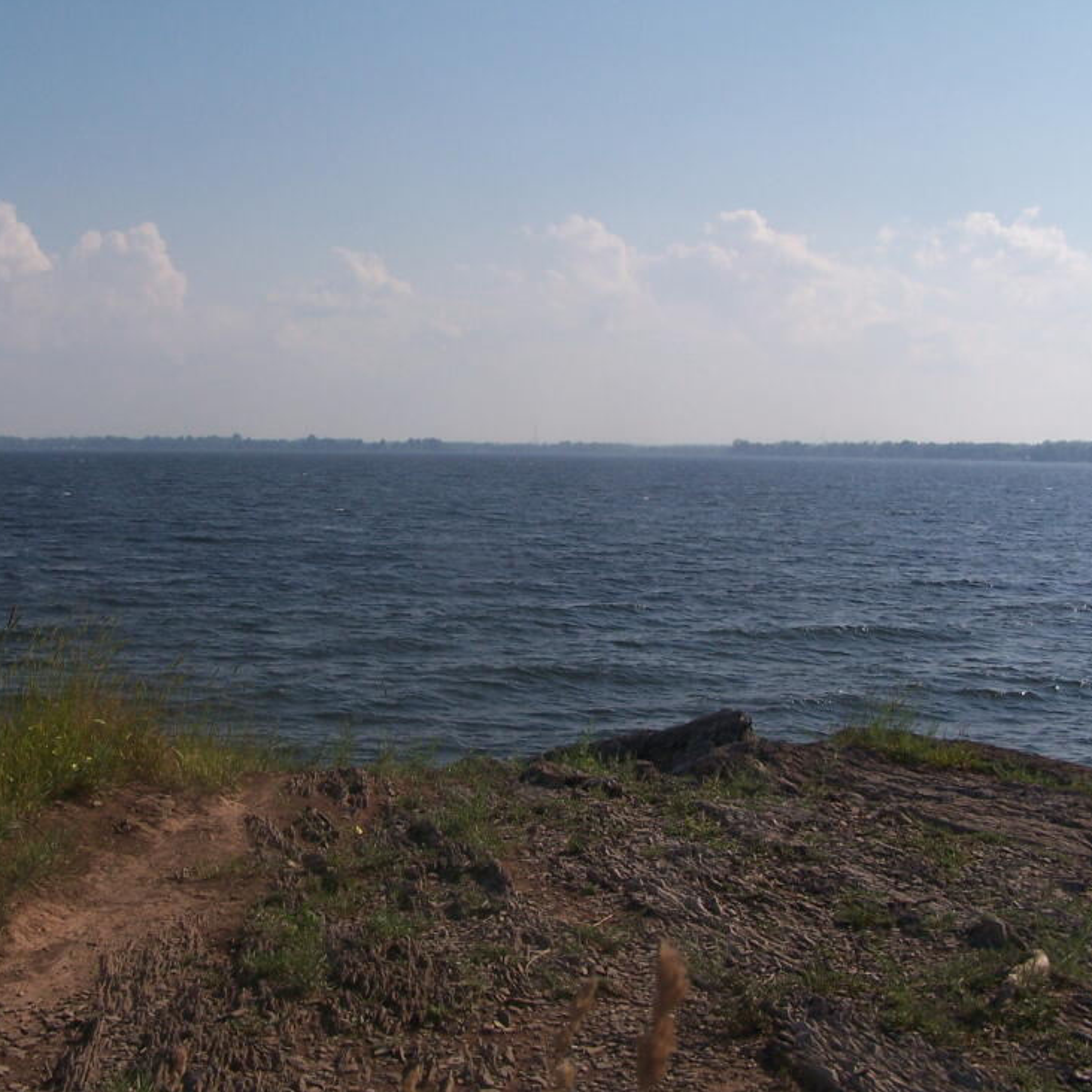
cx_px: 470
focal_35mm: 47
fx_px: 1677
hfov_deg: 36.0
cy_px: 556
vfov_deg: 36.1
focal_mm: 6.3
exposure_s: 1/1000
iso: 80
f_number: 5.6
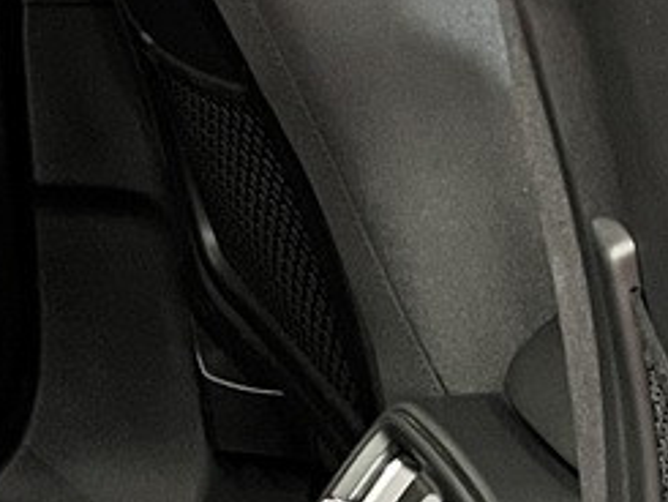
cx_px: -477
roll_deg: +0.8
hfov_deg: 12.0
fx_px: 2954
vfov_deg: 9.7
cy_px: 106
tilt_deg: -15.8
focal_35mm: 153
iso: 500
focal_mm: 5.1
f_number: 1.6
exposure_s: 1/25
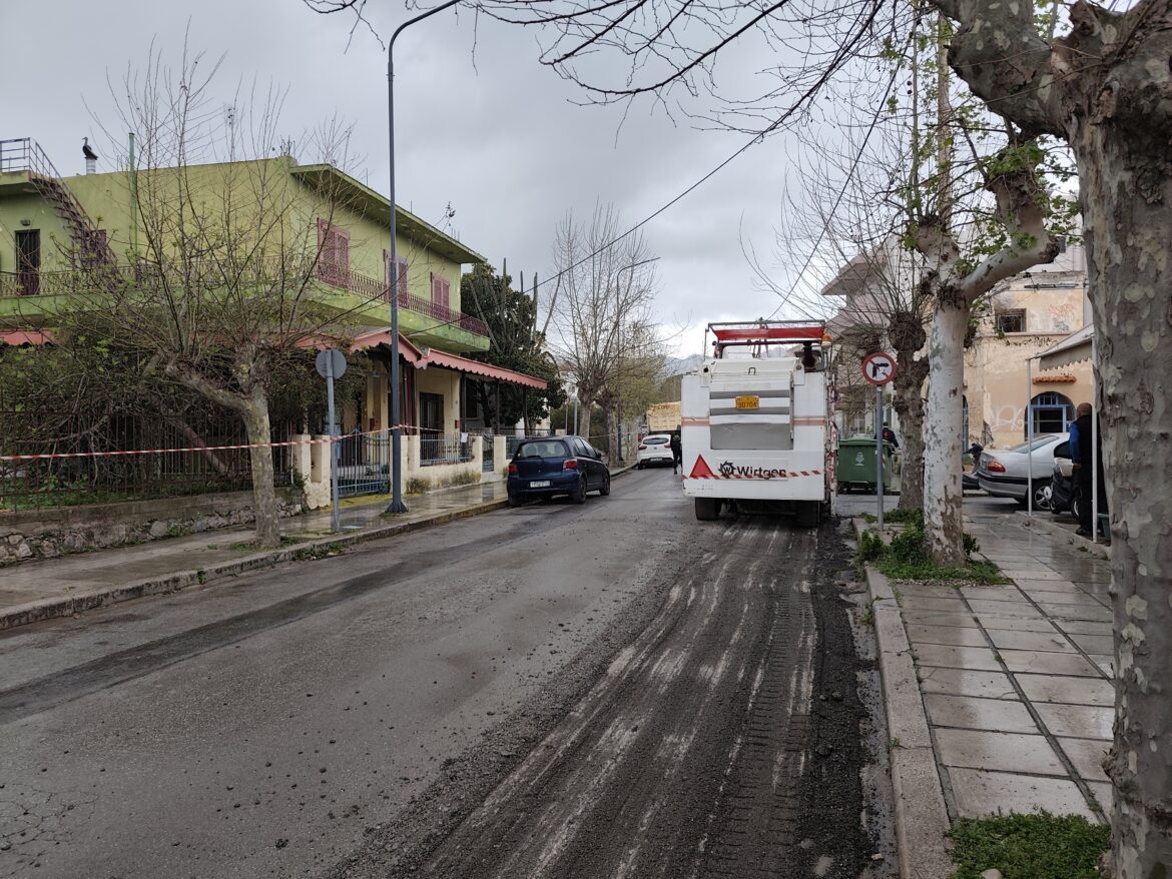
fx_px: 779
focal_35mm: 23
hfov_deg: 73.9
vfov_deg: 58.9
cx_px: 586
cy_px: 440
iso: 50
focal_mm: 6.19
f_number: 1.65
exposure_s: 1/100
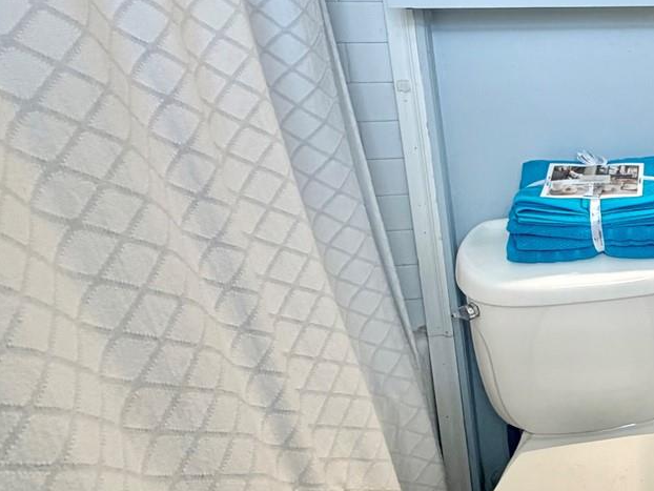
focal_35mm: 36
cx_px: 804
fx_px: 680
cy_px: 104
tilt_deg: -13.7
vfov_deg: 38.3
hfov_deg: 37.3
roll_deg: -0.6
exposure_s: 1/120
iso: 100
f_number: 2.2
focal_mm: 2.22
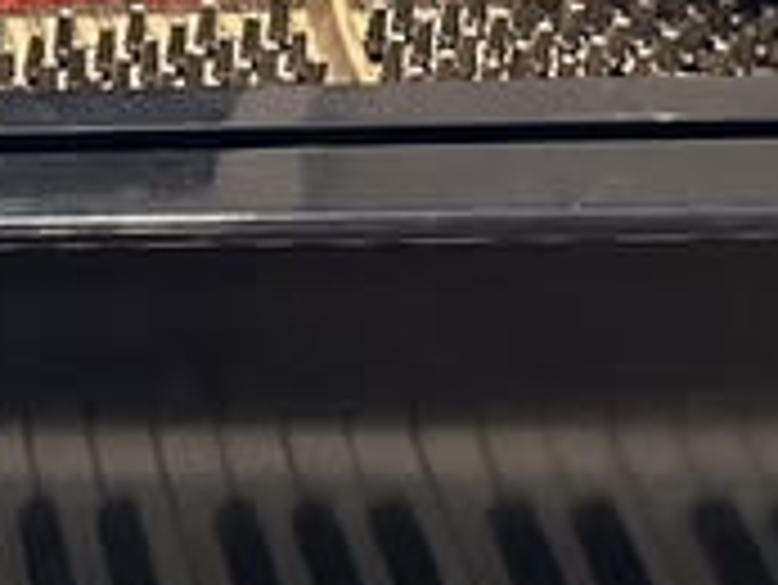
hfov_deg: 12.4
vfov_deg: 10.5
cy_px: 292
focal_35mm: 142
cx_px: -715
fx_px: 3194
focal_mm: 6.86
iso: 800
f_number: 1.78
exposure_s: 1/60
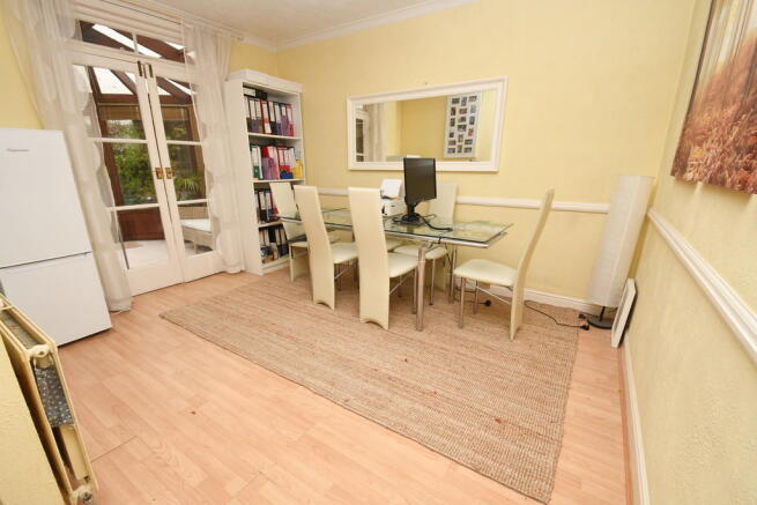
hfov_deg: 100.4
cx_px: 378
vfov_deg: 77.4
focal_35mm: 15
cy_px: 252
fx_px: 315
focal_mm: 10
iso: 1250
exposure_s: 1/200
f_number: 9
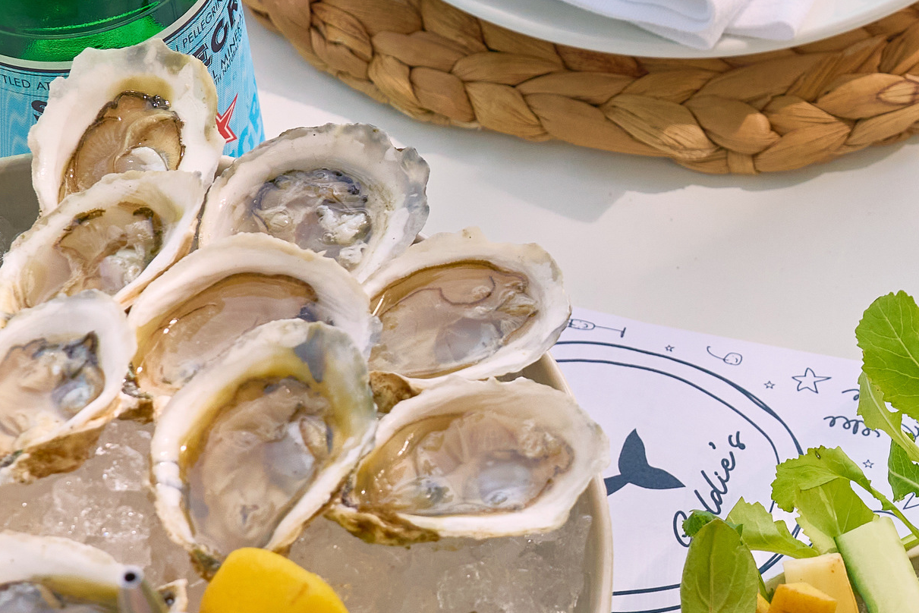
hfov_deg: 8.8
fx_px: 5898
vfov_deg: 6.0
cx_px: 1067
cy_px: 248
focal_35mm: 231
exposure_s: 1/1250
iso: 320
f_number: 5.6
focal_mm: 59
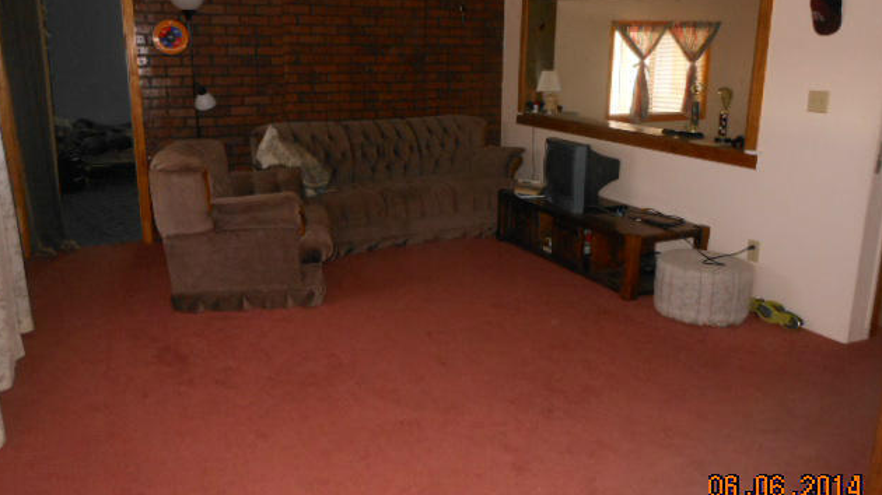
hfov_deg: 62.6
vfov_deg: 37.6
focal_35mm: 31
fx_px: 725
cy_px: 206
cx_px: 440
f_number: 3.7
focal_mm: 5
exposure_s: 1/25
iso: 320
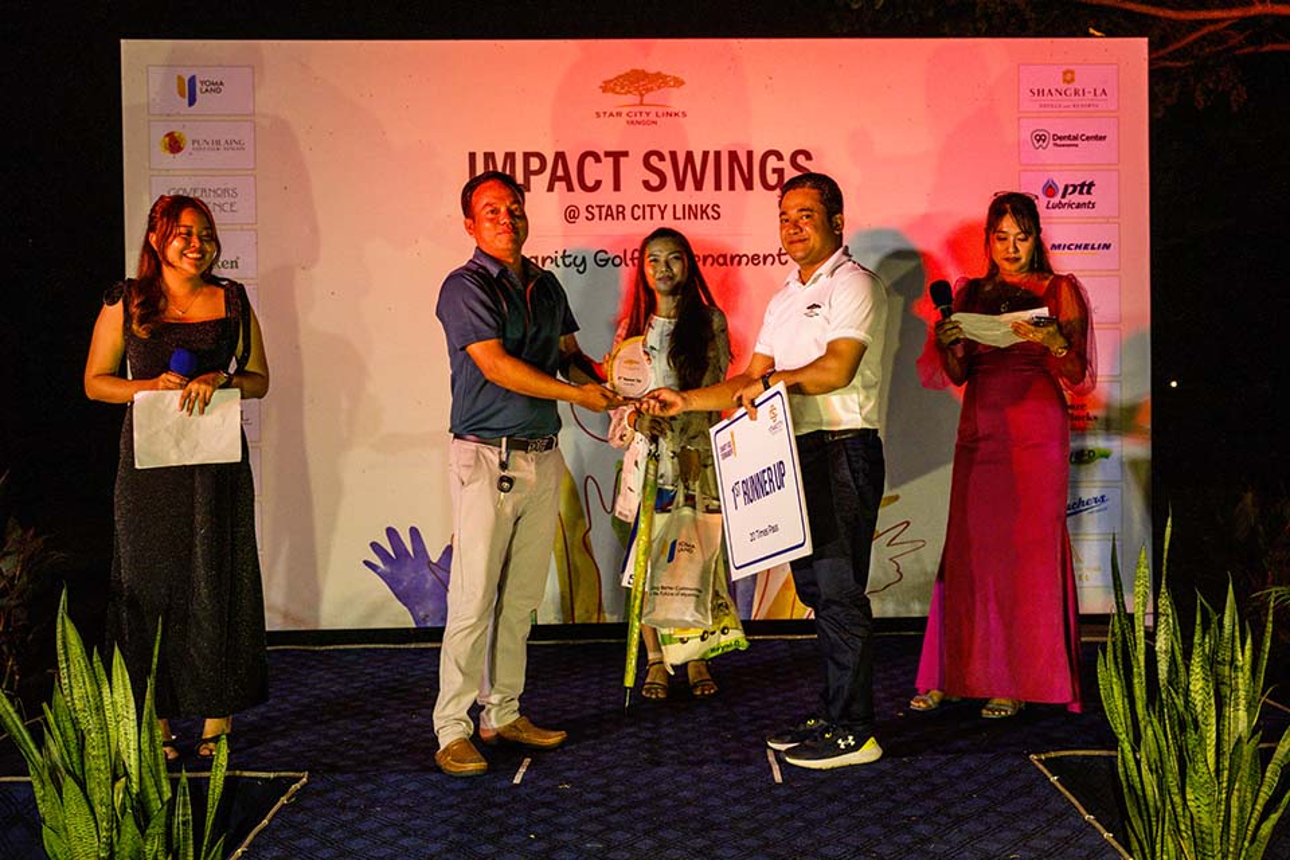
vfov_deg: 37.9
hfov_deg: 54.4
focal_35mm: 35
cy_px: 430
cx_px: 645
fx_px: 1254
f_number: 4.5
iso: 2000
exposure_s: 1/250
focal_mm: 35
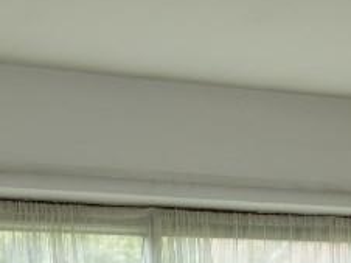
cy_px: 521
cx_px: 497
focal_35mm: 122
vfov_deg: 11.1
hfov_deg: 15.2
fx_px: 1236
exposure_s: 1/100
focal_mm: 10.4
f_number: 4.5
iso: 125
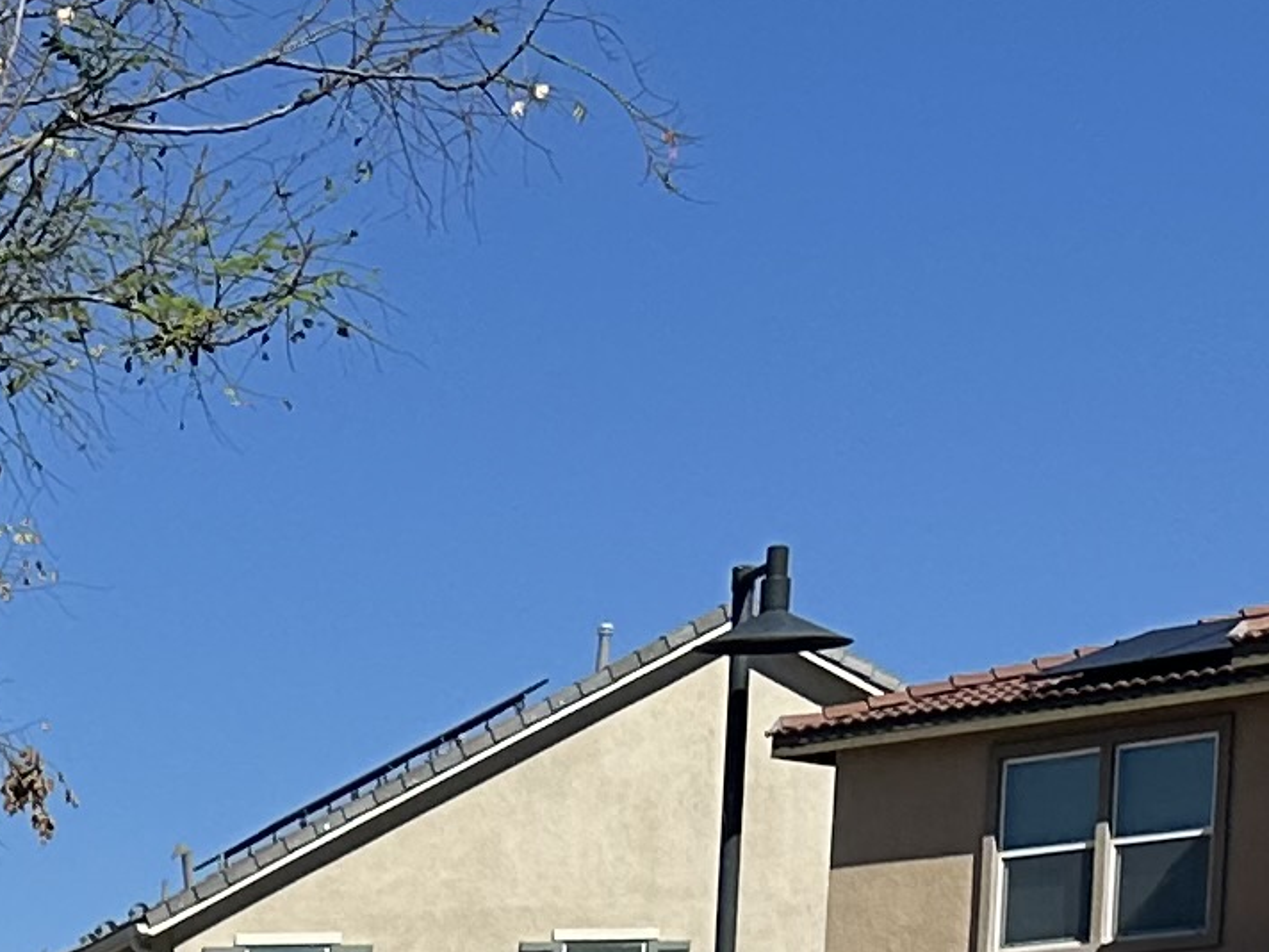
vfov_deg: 9.4
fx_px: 4986
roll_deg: +0.0
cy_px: 2469
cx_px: -825
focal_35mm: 136
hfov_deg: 13.4
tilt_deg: -10.7
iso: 80
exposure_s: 1/9709
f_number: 1.78
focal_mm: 6.86
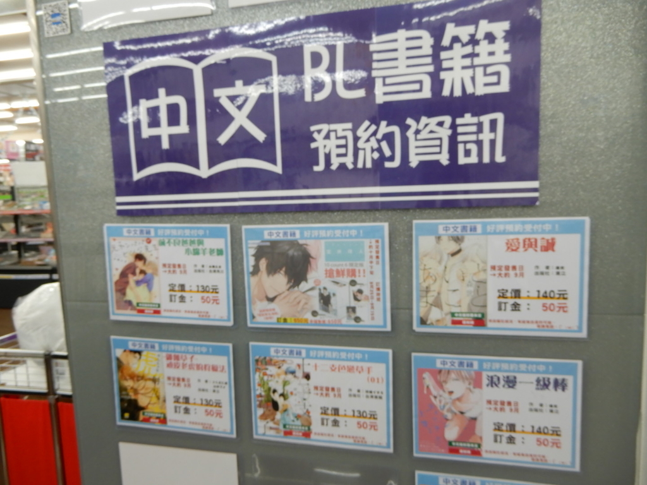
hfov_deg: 71.6
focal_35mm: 24
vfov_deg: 56.8
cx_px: 324
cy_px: 242
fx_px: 449
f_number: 3.4
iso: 140
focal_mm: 4.3
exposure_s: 1/30
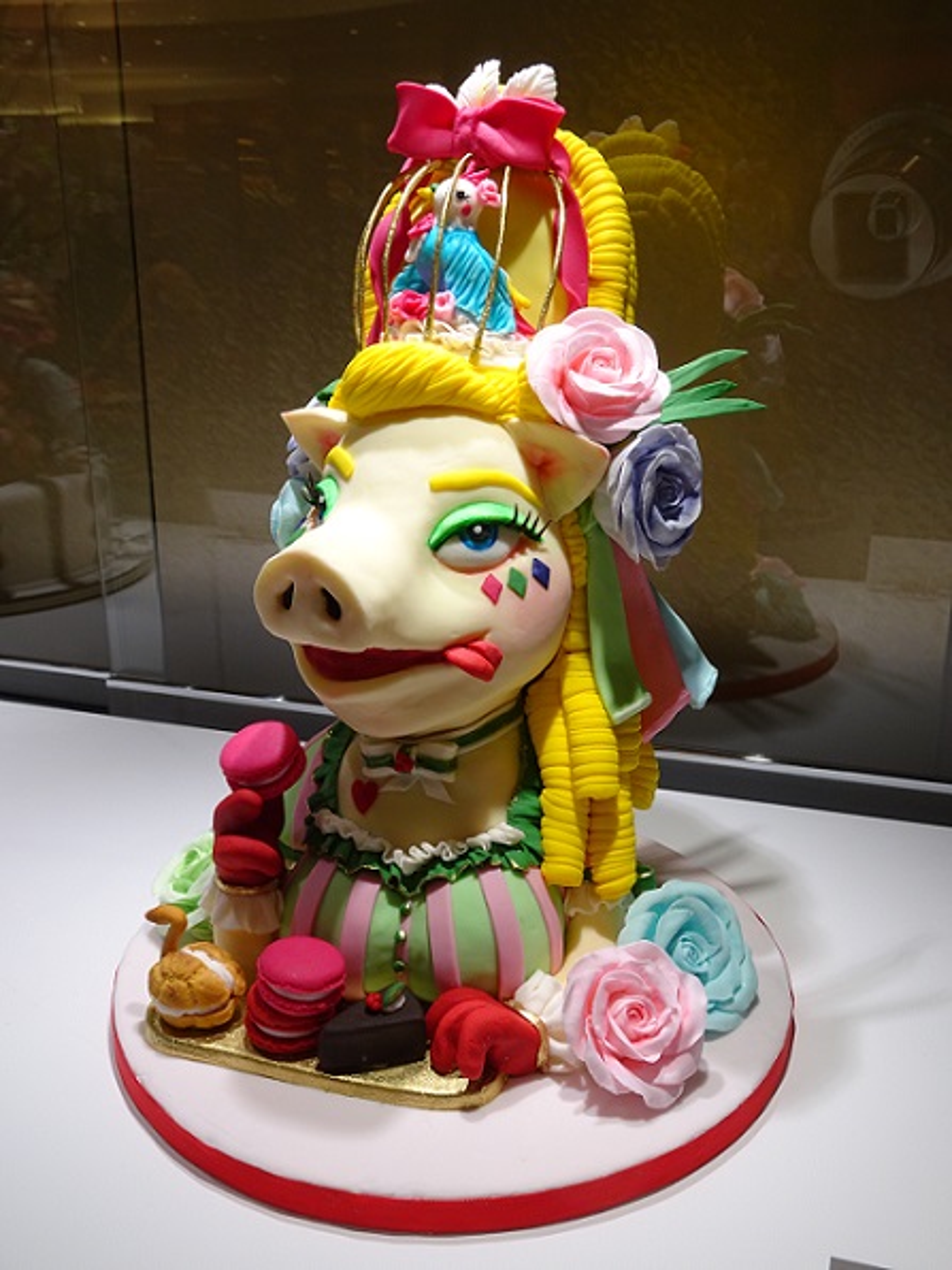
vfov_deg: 56.8
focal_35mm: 32
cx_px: 476
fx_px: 1173
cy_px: 635
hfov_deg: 44.2
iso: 80
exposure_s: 1/80
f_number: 4
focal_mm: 5.43
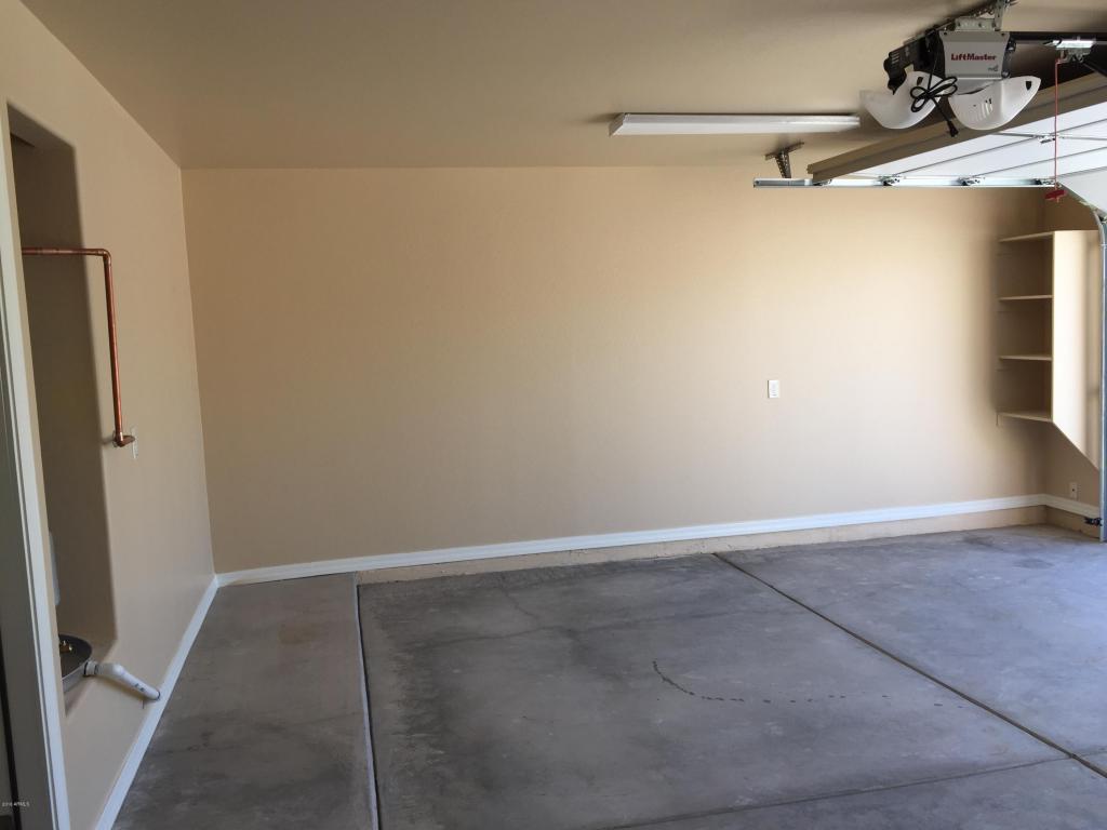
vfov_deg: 48.2
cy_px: 415
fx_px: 927
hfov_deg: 61.7
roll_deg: +1.1
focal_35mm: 29
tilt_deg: -4.4
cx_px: 554
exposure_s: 1/159
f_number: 2.2
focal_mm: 4.15
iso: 32
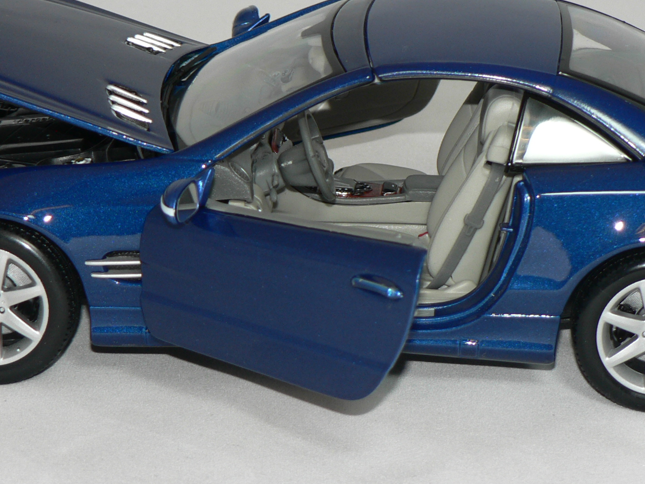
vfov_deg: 9.6
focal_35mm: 154
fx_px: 2869
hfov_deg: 12.8
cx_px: 352
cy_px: 164
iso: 80
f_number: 3.2
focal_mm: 14
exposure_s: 1/60
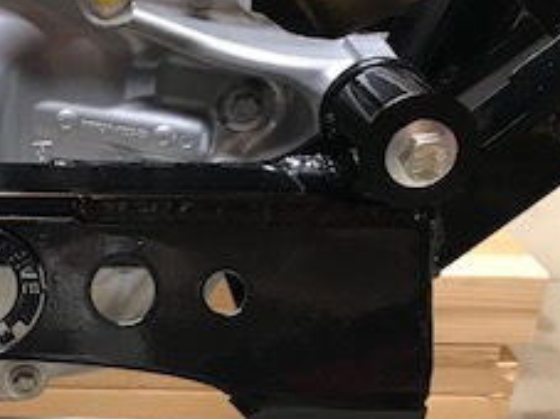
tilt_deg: -29.2
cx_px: -118
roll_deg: -0.9
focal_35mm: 79
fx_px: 1277
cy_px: 350
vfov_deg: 18.4
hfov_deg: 22.7
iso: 50
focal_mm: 3.99
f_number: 1.8
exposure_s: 1/15
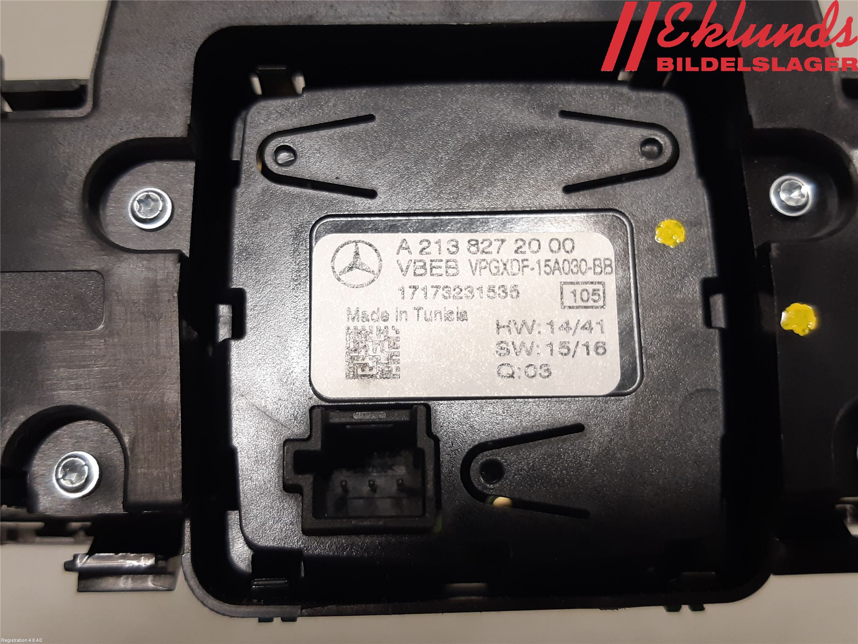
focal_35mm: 26
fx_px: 644
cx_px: 429
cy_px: 322
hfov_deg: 67.3
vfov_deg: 53.1
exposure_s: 1/50
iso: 100
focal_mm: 3.93
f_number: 1.7
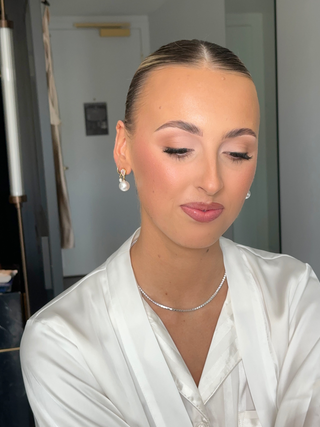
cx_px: 192
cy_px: 224
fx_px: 715
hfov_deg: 25.2
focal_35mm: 58
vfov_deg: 33.2
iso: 80
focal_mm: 6.86
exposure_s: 1/121
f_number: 1.78
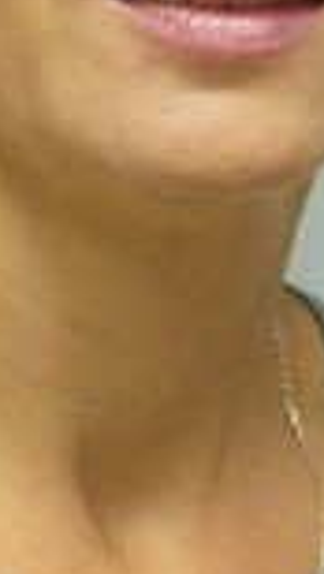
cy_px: 75
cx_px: 45
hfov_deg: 2.8
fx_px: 6531
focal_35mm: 429
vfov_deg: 5.0
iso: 400
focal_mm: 18.2
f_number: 3.5
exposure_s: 1/13
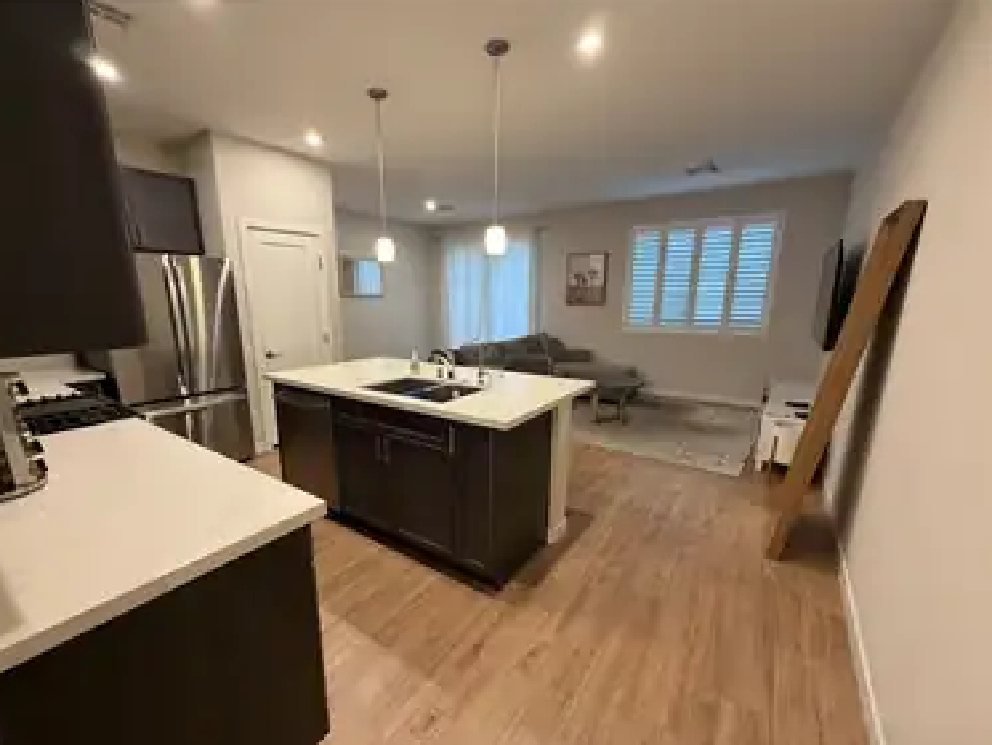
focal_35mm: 15
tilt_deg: -12.6
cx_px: 473
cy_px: 394
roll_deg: +0.0
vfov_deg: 81.7
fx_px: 430
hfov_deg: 98.1
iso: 250
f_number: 2.2
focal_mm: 2.22
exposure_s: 1/60
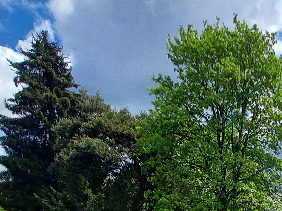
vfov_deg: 29.4
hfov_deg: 42.4
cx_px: 272
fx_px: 318
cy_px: 276
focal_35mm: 39
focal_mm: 1.42
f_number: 2.2
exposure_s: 1/2256
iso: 50
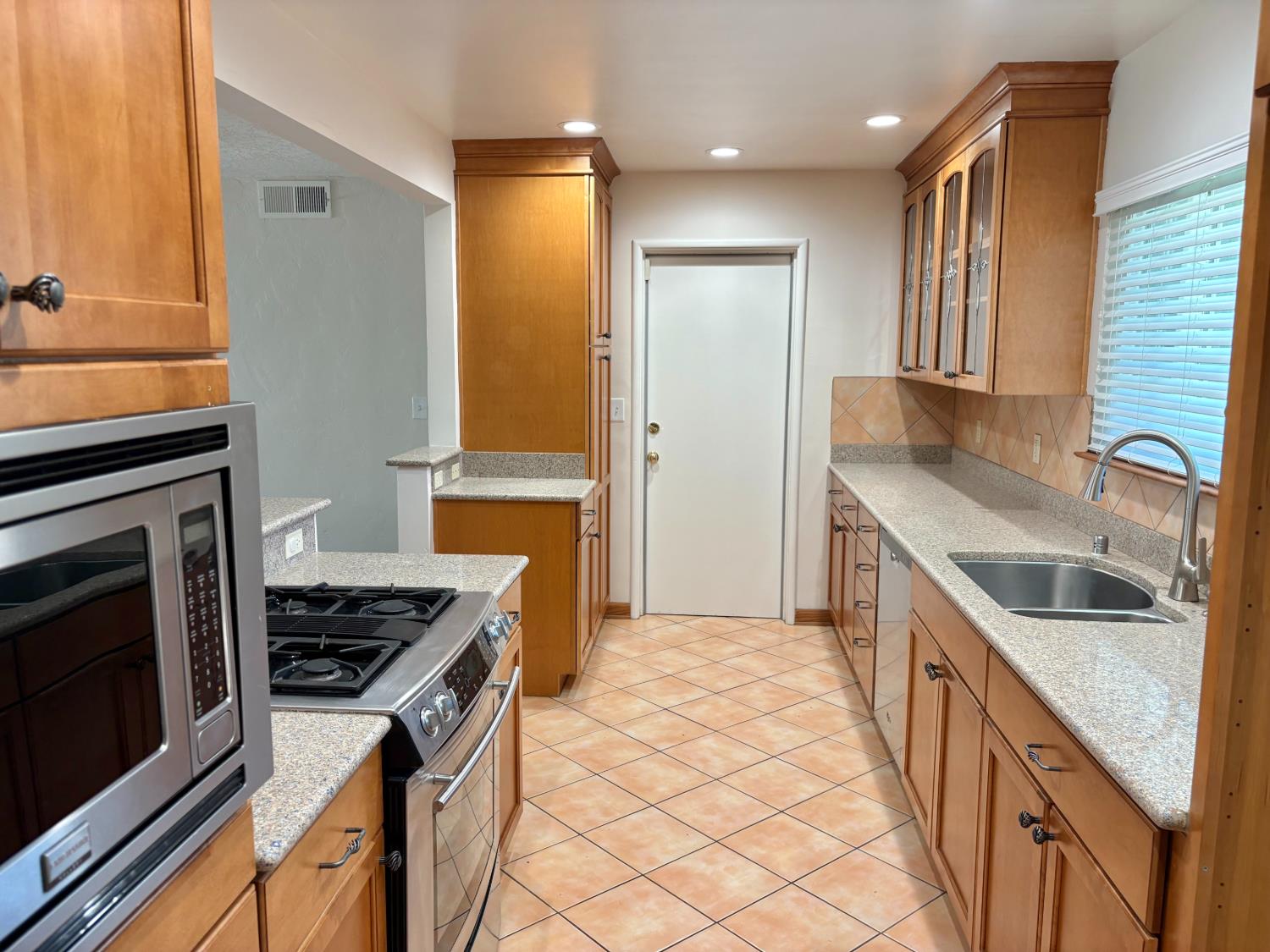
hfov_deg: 67.3
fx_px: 954
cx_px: 635
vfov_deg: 53.1
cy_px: 476
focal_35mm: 26
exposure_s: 1/60
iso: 100
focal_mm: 5.96
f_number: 1.6
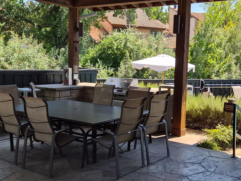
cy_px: 96
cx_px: 138
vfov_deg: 32.2
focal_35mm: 45
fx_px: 313
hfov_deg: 42.0
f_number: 1.8
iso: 80
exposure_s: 1/2680
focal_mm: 5.4
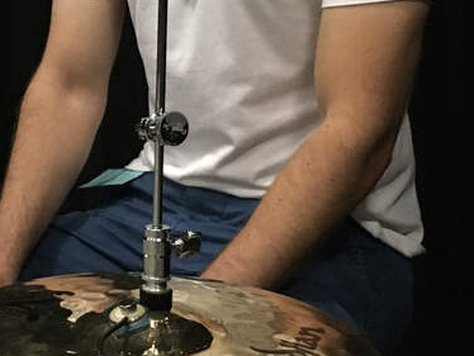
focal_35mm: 93
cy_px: -13
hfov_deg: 20.5
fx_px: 1274
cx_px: 9
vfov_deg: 15.6
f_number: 2.2
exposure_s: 1/15
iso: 200
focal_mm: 4.15
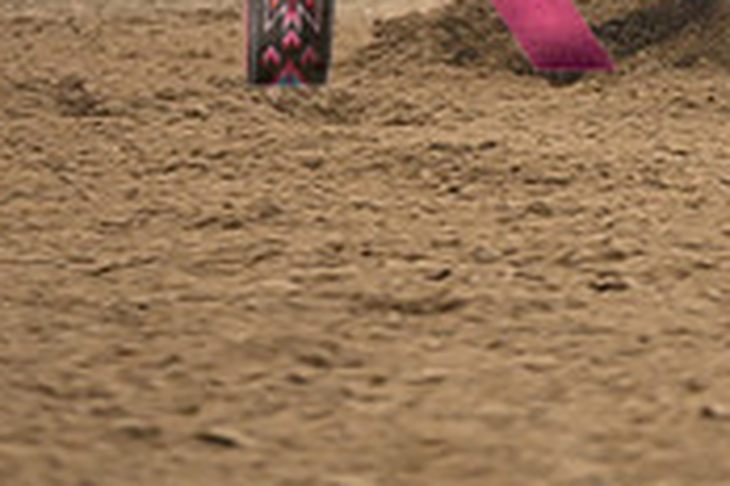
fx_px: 13524
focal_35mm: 667
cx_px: 1019
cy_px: -220
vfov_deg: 2.1
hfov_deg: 3.1
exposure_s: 1/250
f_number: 3.2
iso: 3200
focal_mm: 200
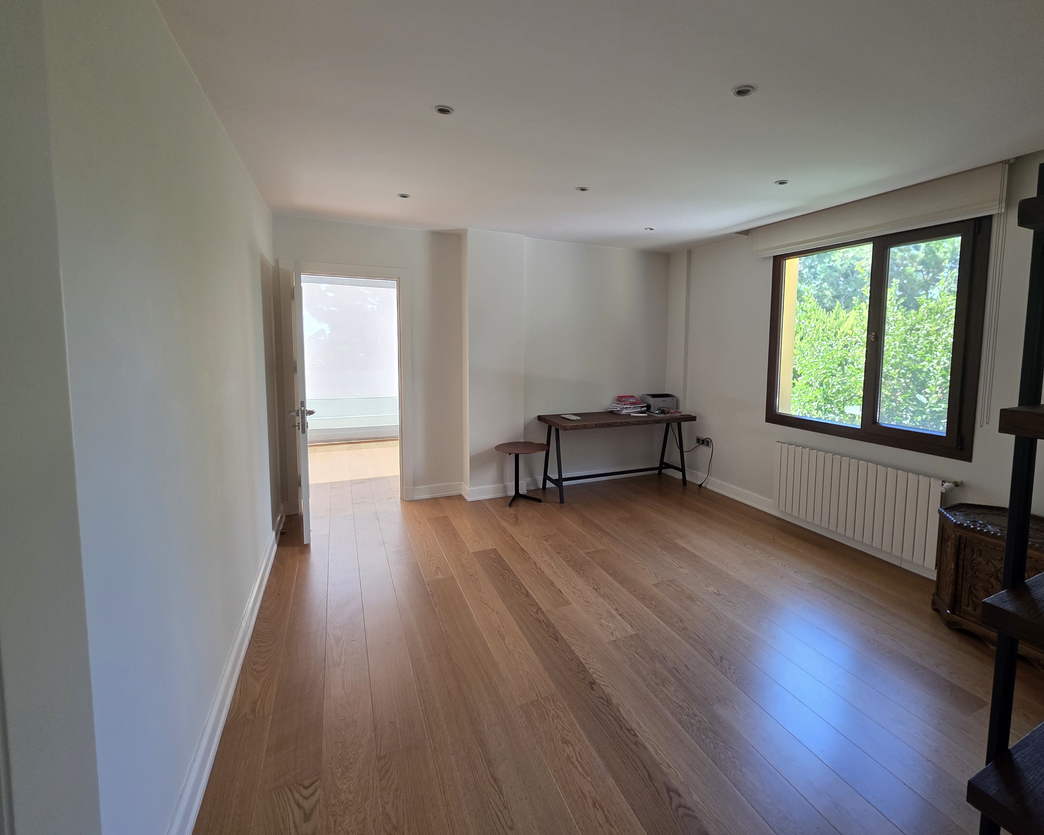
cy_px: 389
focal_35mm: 15
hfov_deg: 96.1
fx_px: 463
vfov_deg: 83.9
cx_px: 597
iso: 125
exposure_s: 1/120
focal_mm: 2.2
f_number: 1.9
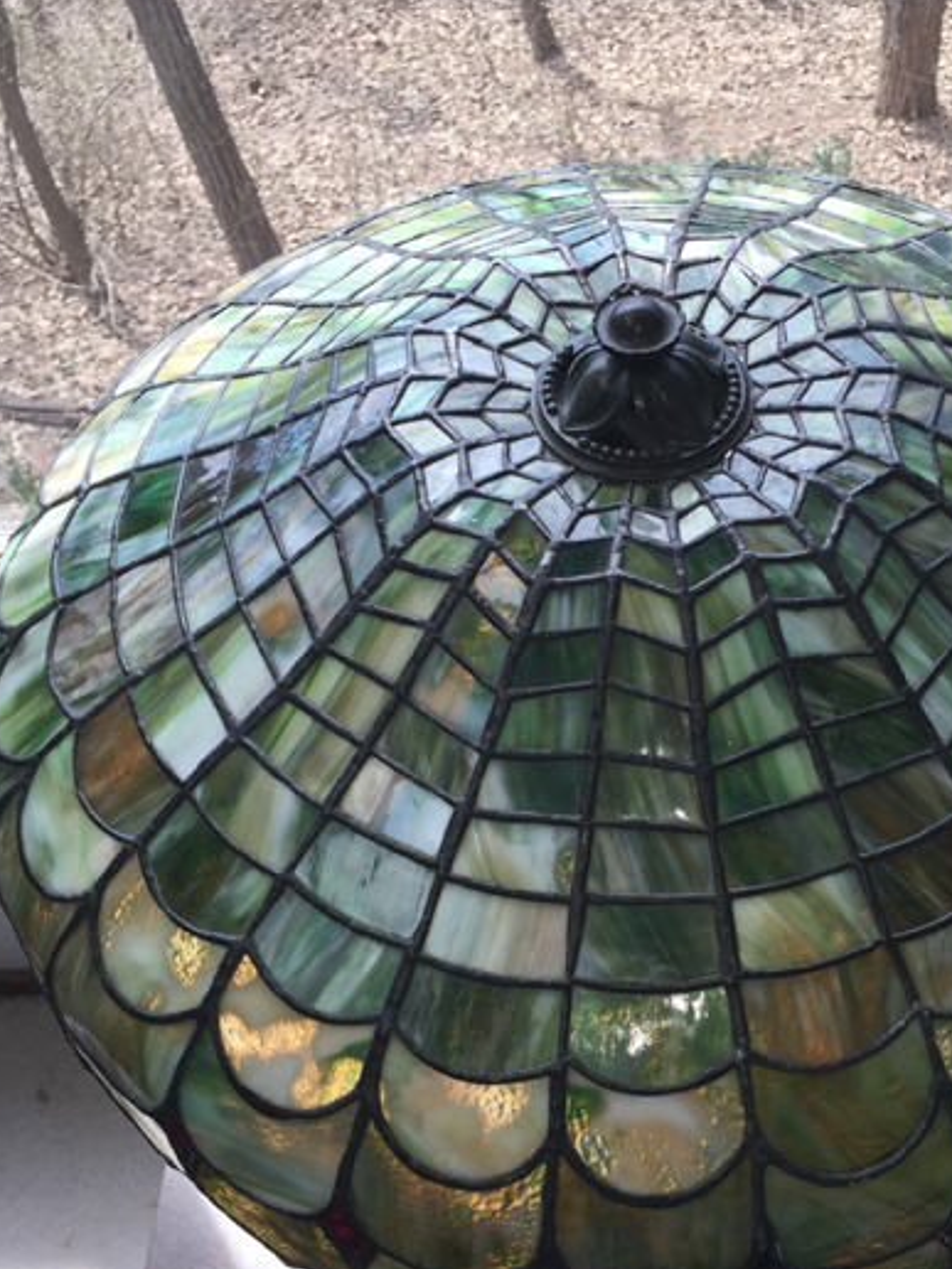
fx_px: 1650
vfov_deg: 41.4
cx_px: 659
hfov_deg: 31.8
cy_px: 873
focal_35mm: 45
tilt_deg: -57.4
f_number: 2.2
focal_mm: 4.15
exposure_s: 1/189
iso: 32
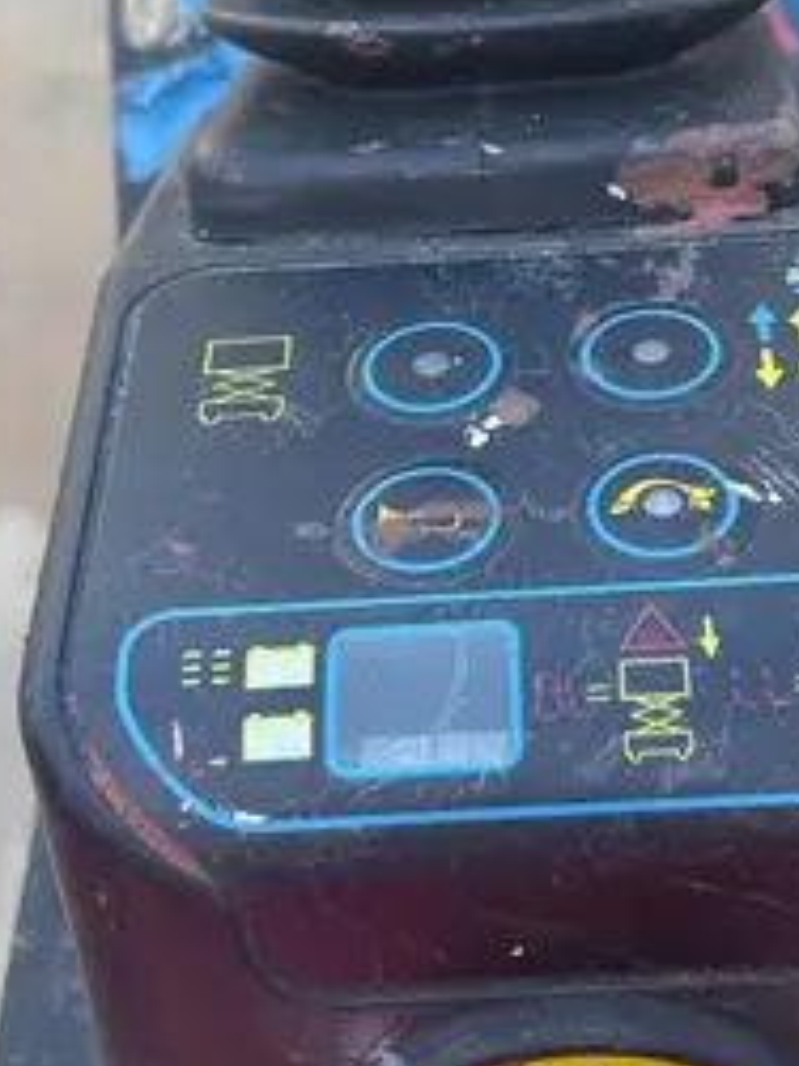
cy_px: 414
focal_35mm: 76
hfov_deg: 19.3
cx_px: 565
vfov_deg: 25.6
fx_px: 2341
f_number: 1.6
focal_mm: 5.96
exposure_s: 1/163
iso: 40
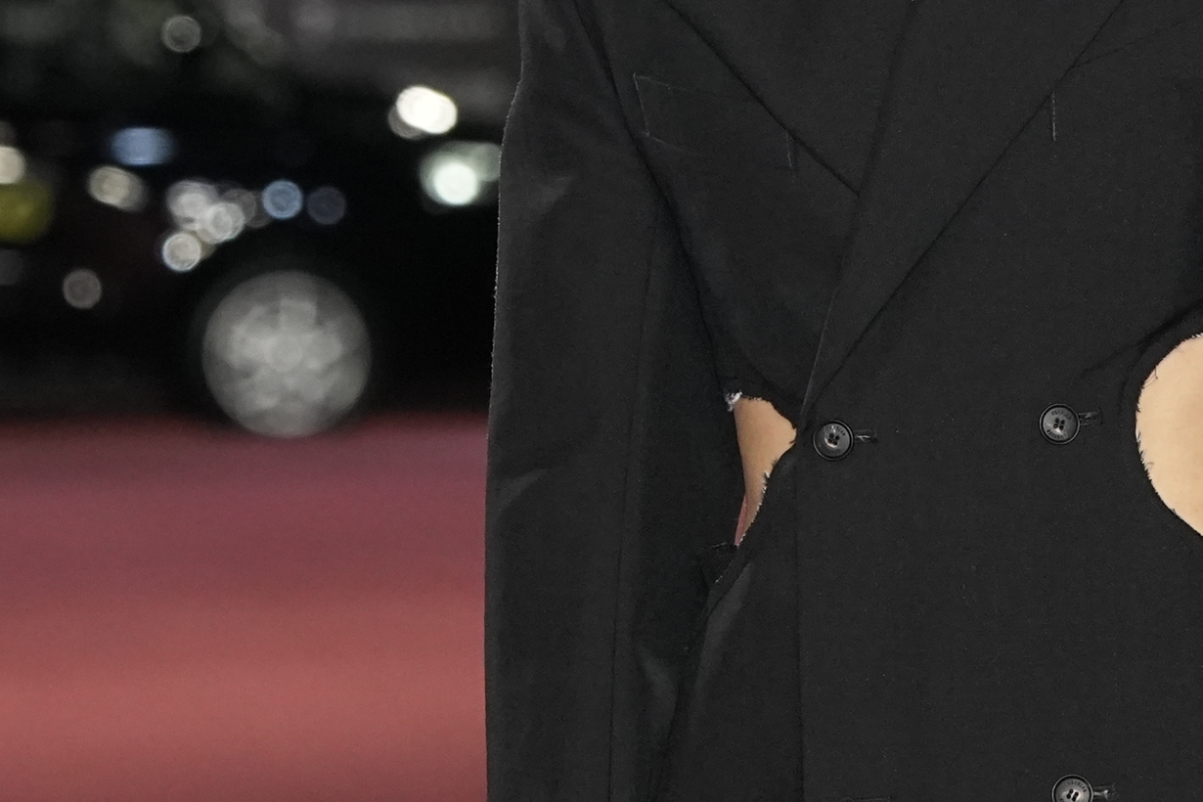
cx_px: 862
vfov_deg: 2.4
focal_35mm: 577
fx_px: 19280
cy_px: 203
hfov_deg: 3.6
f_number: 6.3
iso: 3200
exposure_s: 1/160
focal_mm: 154
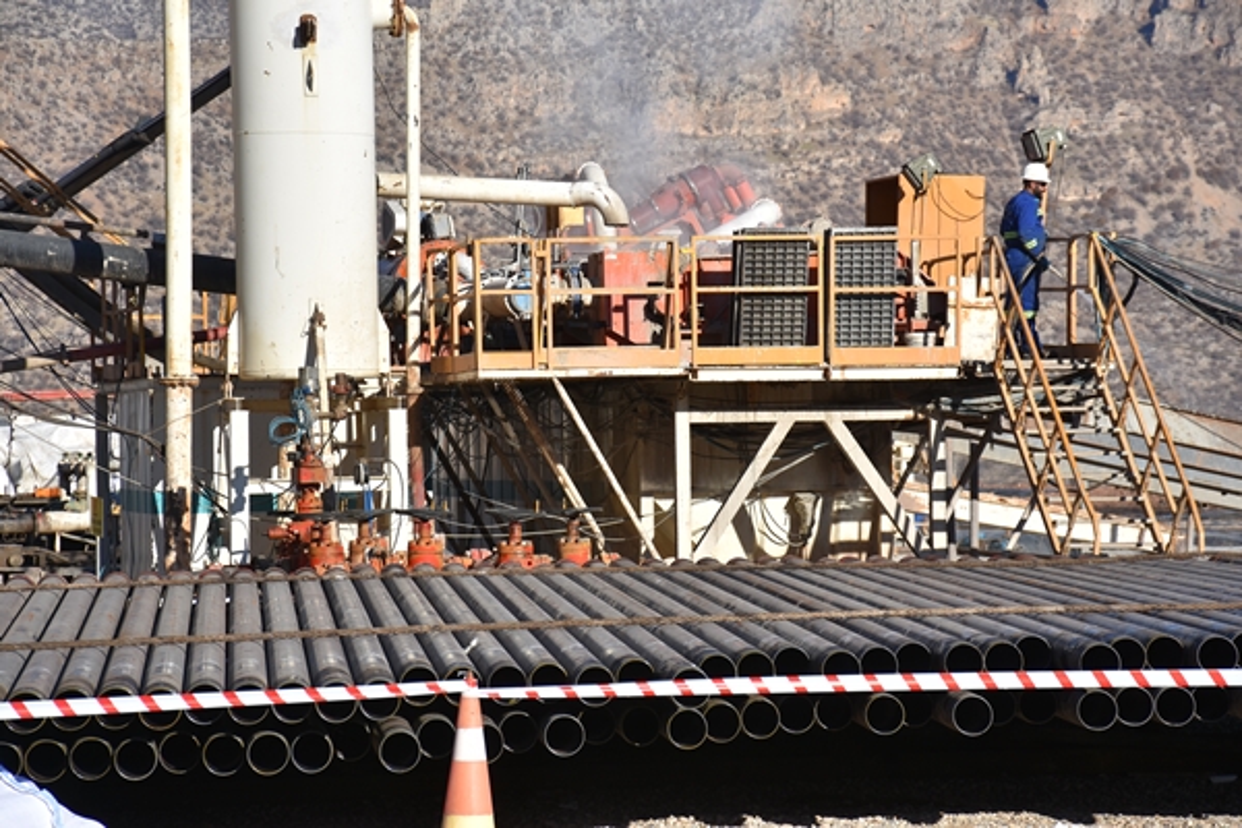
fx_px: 4916
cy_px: 414
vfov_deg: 9.6
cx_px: 621
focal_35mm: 142
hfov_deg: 14.4
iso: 200
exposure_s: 1/1000
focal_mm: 95
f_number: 8
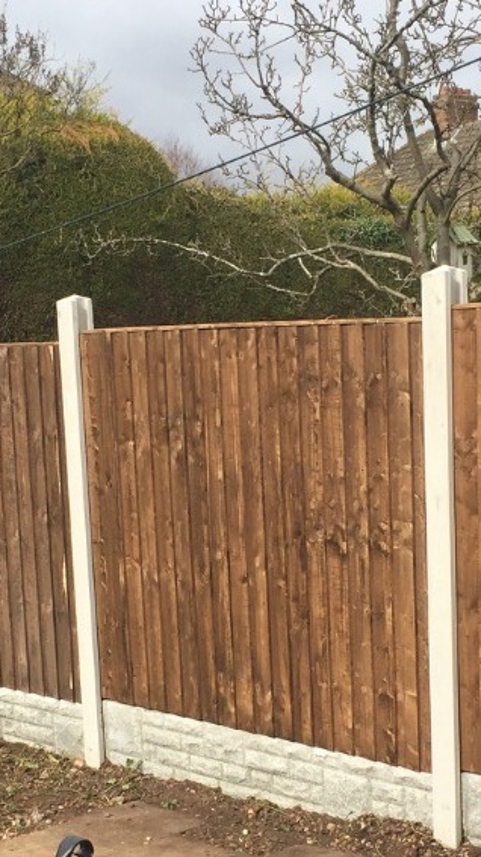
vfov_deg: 31.1
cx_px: 245
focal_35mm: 67
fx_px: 1521
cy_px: 598
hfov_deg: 18.0
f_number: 2.2
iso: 32
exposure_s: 1/1319
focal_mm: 4.15
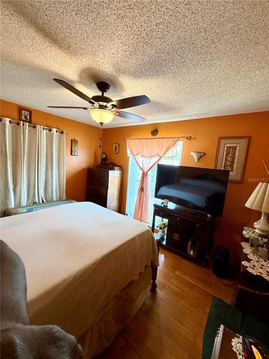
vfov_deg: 102.1
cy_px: 180
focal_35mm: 14
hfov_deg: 85.7
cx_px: 134
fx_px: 145
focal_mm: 2.22
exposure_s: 1/60
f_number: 2.2
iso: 320
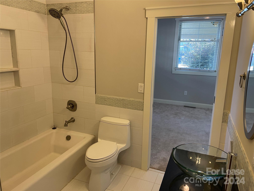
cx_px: 127
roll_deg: -1.3
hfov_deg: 67.3
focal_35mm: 26
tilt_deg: -12.4
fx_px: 191
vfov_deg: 53.1
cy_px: 96
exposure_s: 1/60
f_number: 1.6
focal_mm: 4.2
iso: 100
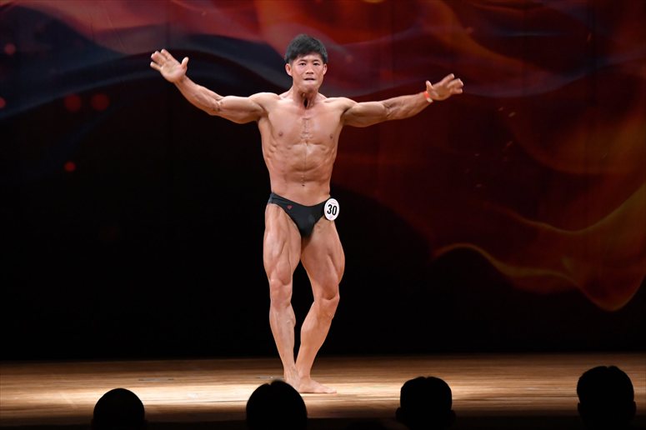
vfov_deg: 5.7
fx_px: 4305
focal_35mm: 240
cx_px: 323
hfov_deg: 8.6
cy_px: 215
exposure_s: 1/400
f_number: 5.6
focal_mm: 160
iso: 4000
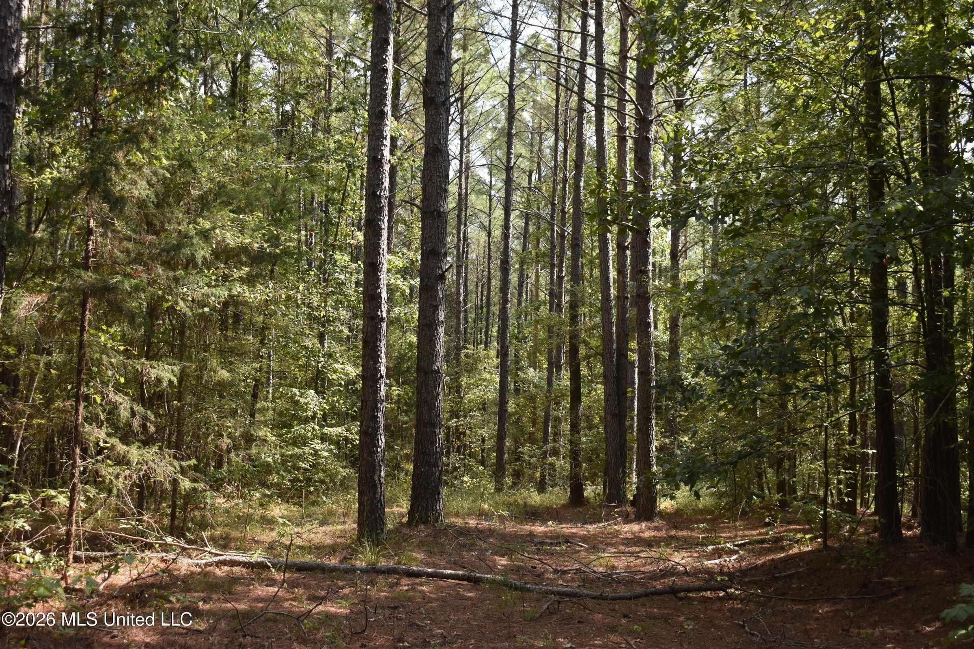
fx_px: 1217
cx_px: 487
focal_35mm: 45
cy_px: 324
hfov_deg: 43.6
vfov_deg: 29.9
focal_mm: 30
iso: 250
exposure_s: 1/250
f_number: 5.6
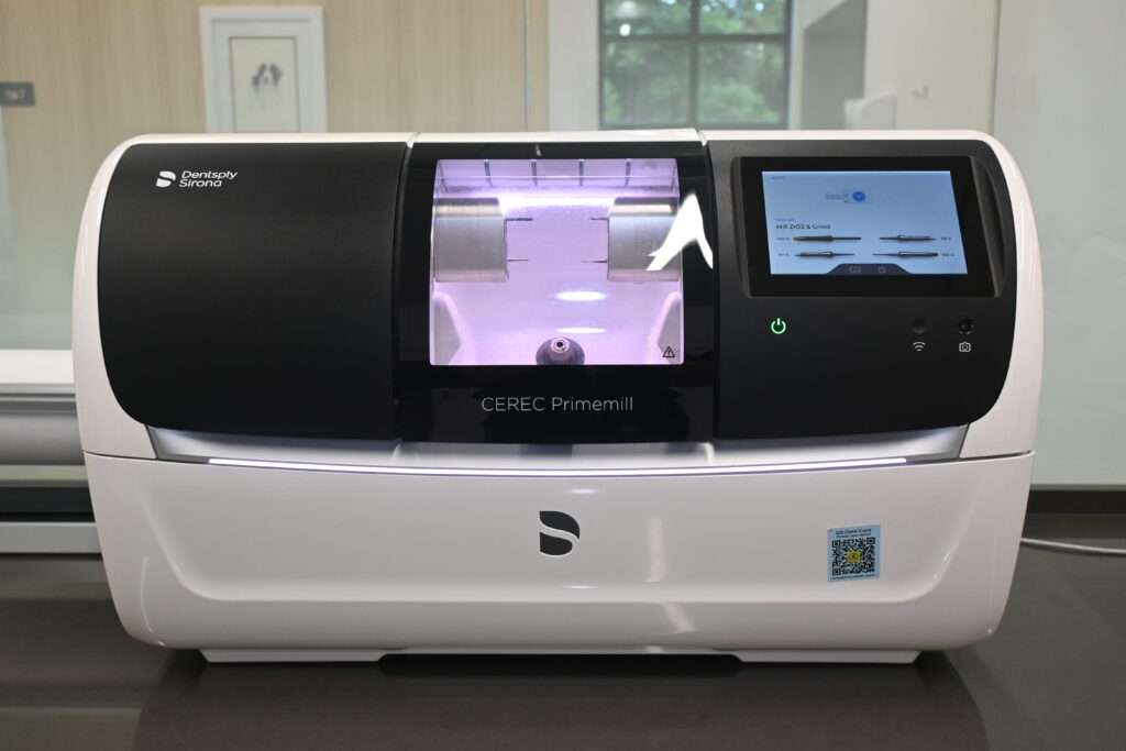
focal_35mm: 34
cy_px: 376
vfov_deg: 38.4
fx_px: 1079
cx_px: 563
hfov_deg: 55.1
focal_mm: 23
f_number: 4.2
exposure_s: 1/125
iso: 900
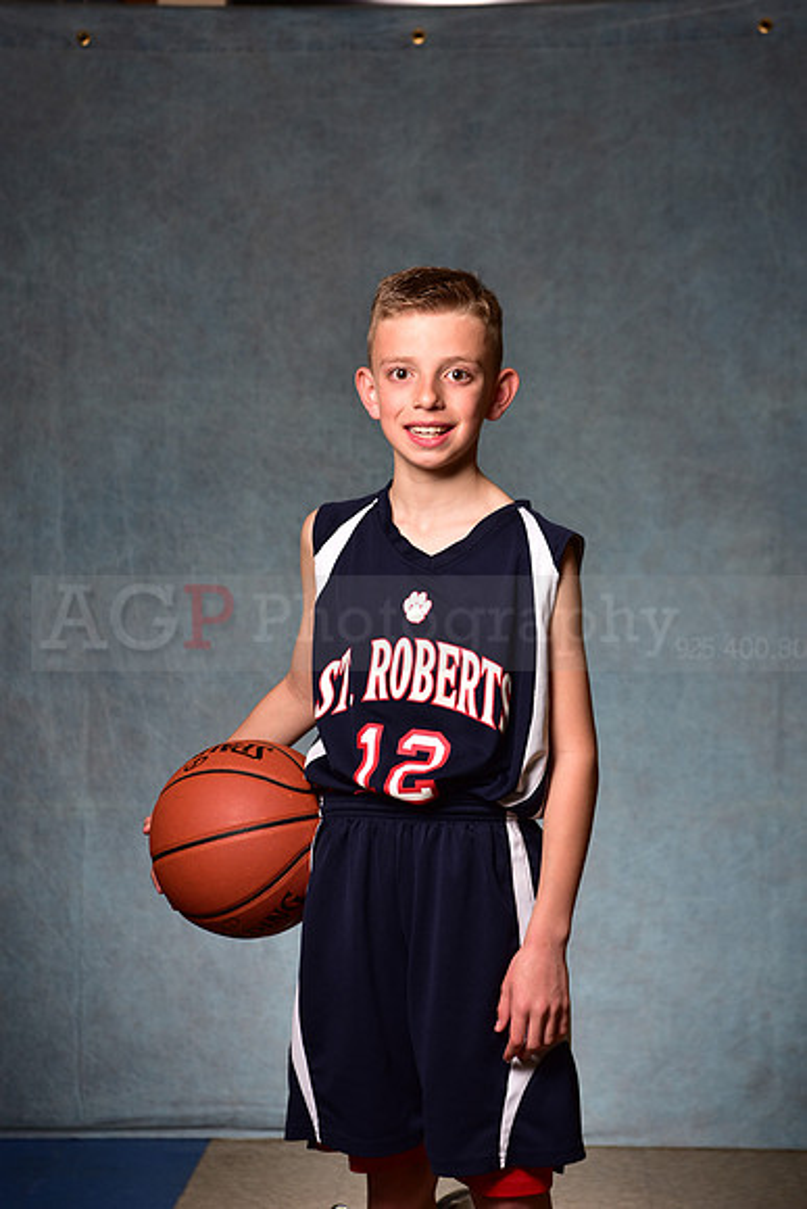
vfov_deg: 28.8
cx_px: 404
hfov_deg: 19.5
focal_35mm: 70
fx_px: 2352
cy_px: 604
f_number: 5
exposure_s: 1/200
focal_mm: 70
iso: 100
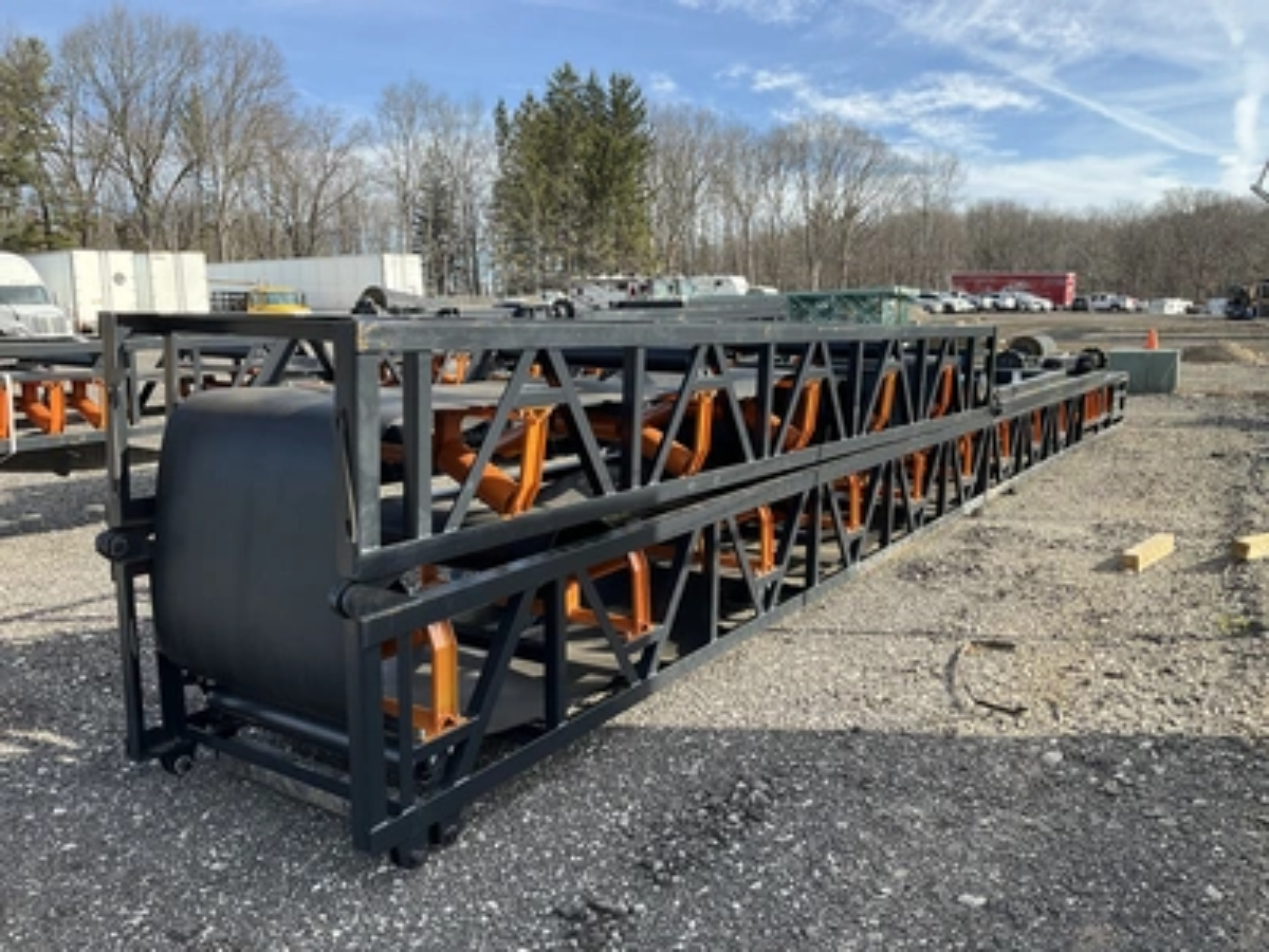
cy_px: 476
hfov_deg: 61.7
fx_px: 1063
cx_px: 634
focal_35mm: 29
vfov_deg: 48.2
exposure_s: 1/642
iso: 25
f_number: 1.8
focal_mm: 3
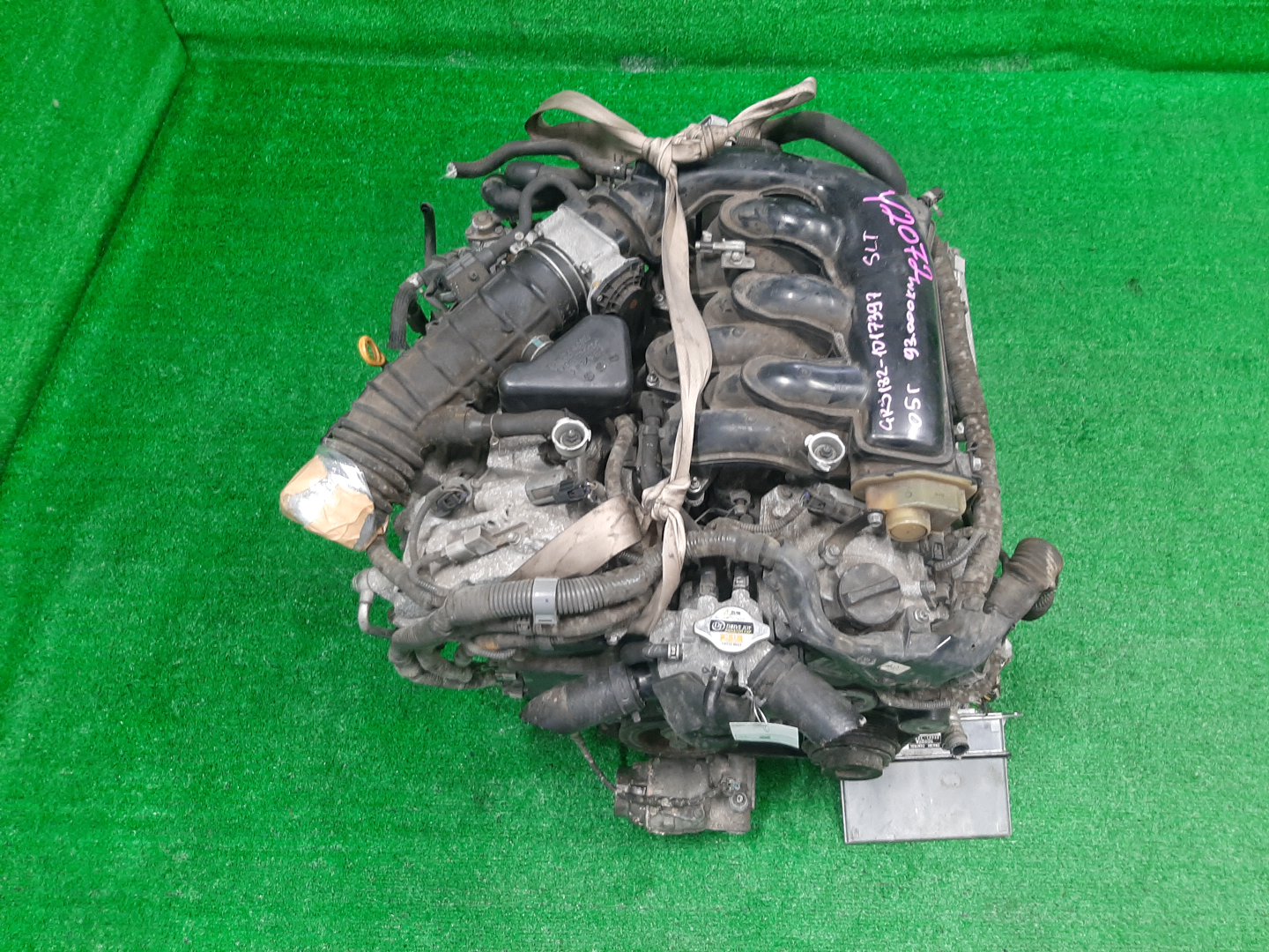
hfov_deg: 67.3
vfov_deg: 53.1
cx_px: 634
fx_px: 953
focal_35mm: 26
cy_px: 476
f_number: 1.7
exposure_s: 1/50
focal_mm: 3.93
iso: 171
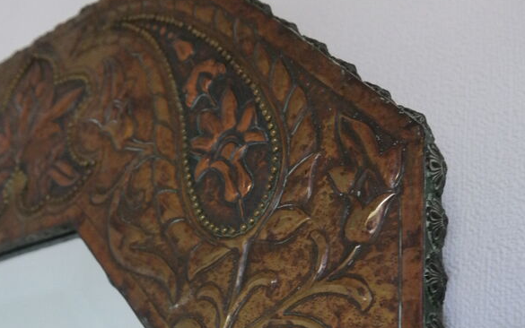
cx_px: 265
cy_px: 347
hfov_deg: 42.6
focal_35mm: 47
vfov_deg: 25.7
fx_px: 673
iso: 3200
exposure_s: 1/40
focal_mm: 20
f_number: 5.6
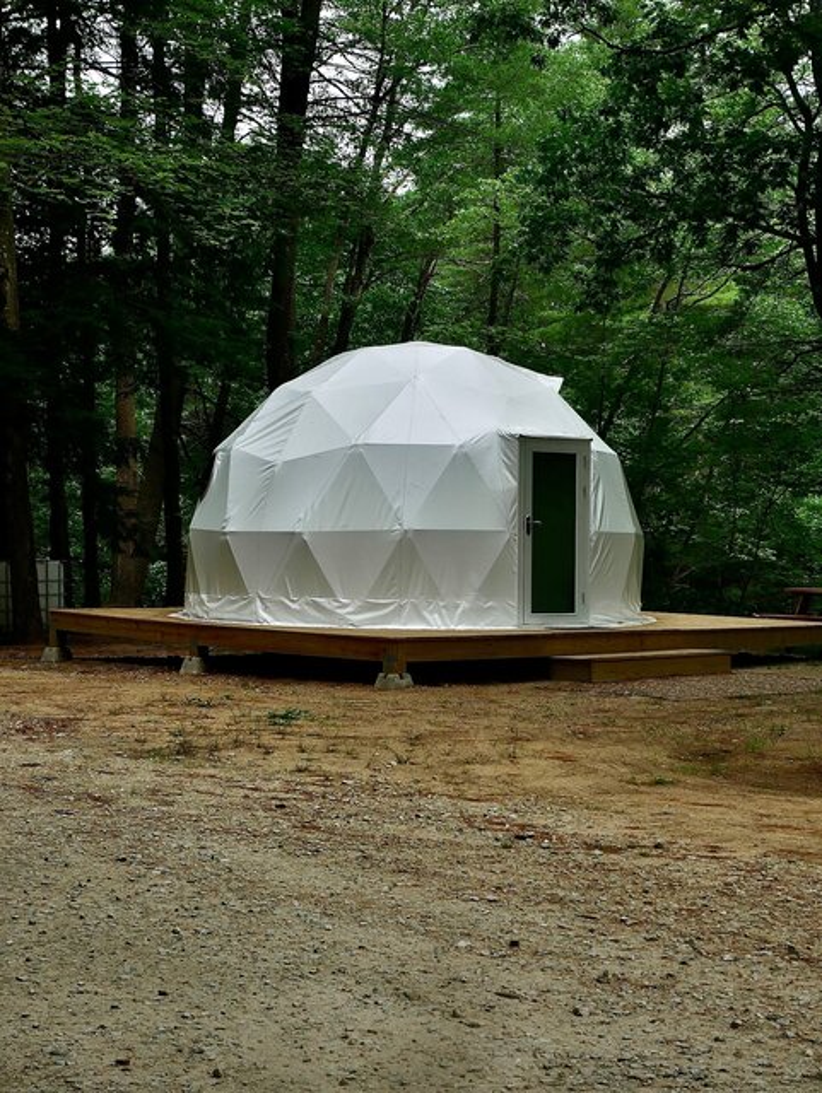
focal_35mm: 64
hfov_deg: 23.0
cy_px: 546
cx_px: 411
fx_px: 2024
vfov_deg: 30.2
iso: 200
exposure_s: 1/250
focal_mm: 32
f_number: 8
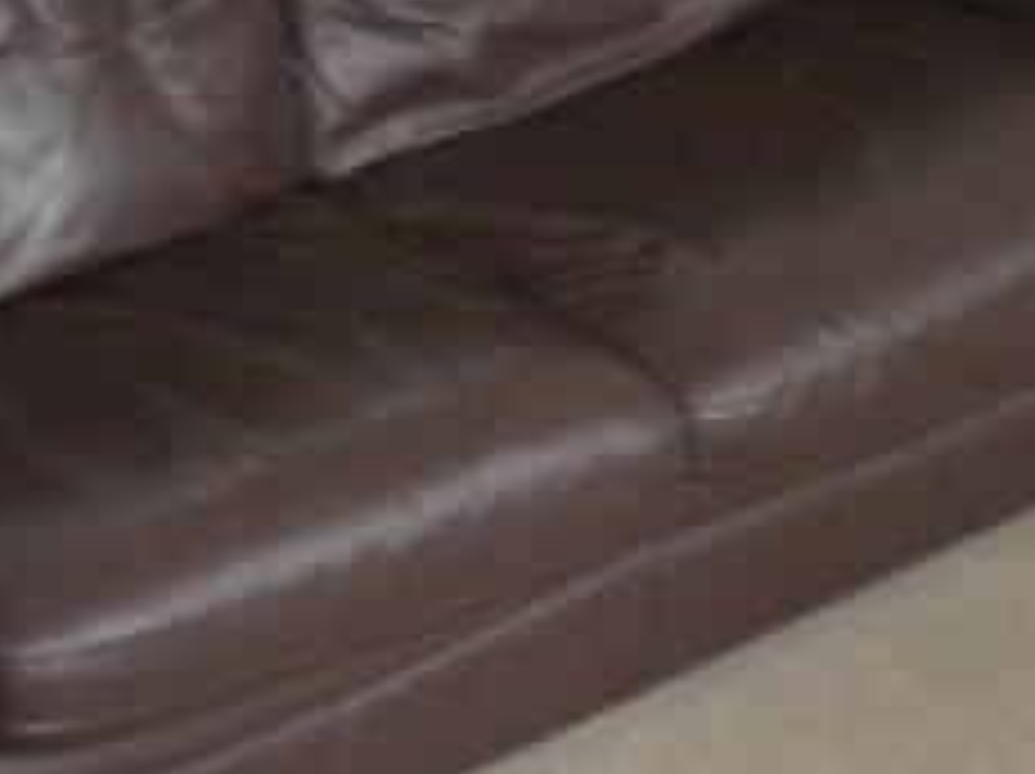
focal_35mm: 156
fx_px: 4659
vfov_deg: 9.4
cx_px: 711
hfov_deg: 12.7
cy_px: -50
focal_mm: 6.3
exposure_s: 1/58.4
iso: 328
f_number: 3.1
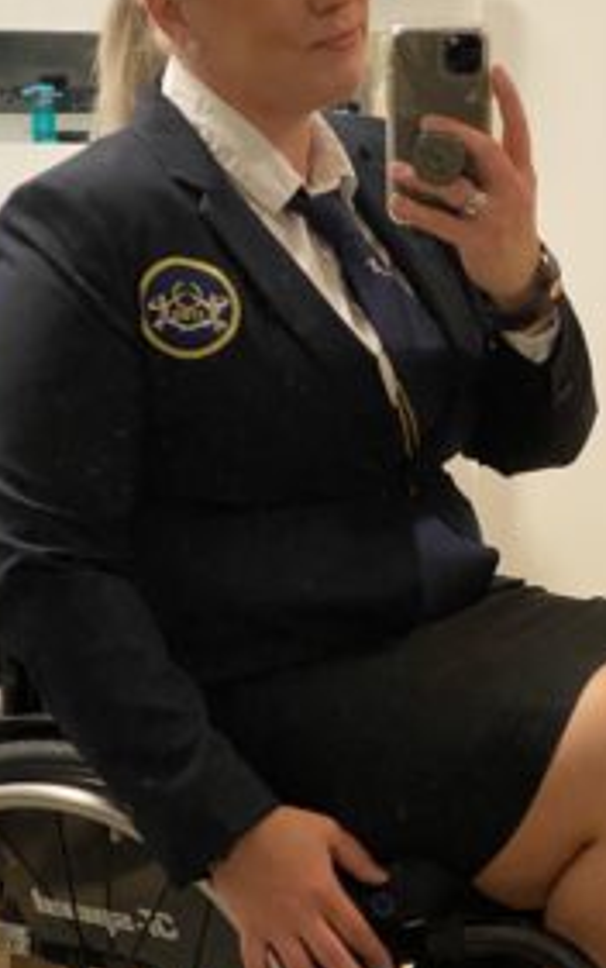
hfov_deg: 13.3
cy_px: 613
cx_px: 449
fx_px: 2586
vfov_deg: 21.1
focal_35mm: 98
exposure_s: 1/50
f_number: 2
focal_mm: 6
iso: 320
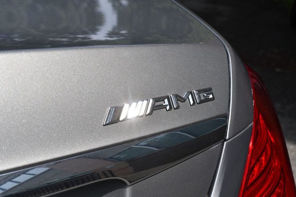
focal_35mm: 60
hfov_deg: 33.4
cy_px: 98
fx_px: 493
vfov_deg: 22.6
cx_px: 148
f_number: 9
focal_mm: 40
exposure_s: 1/320
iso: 100
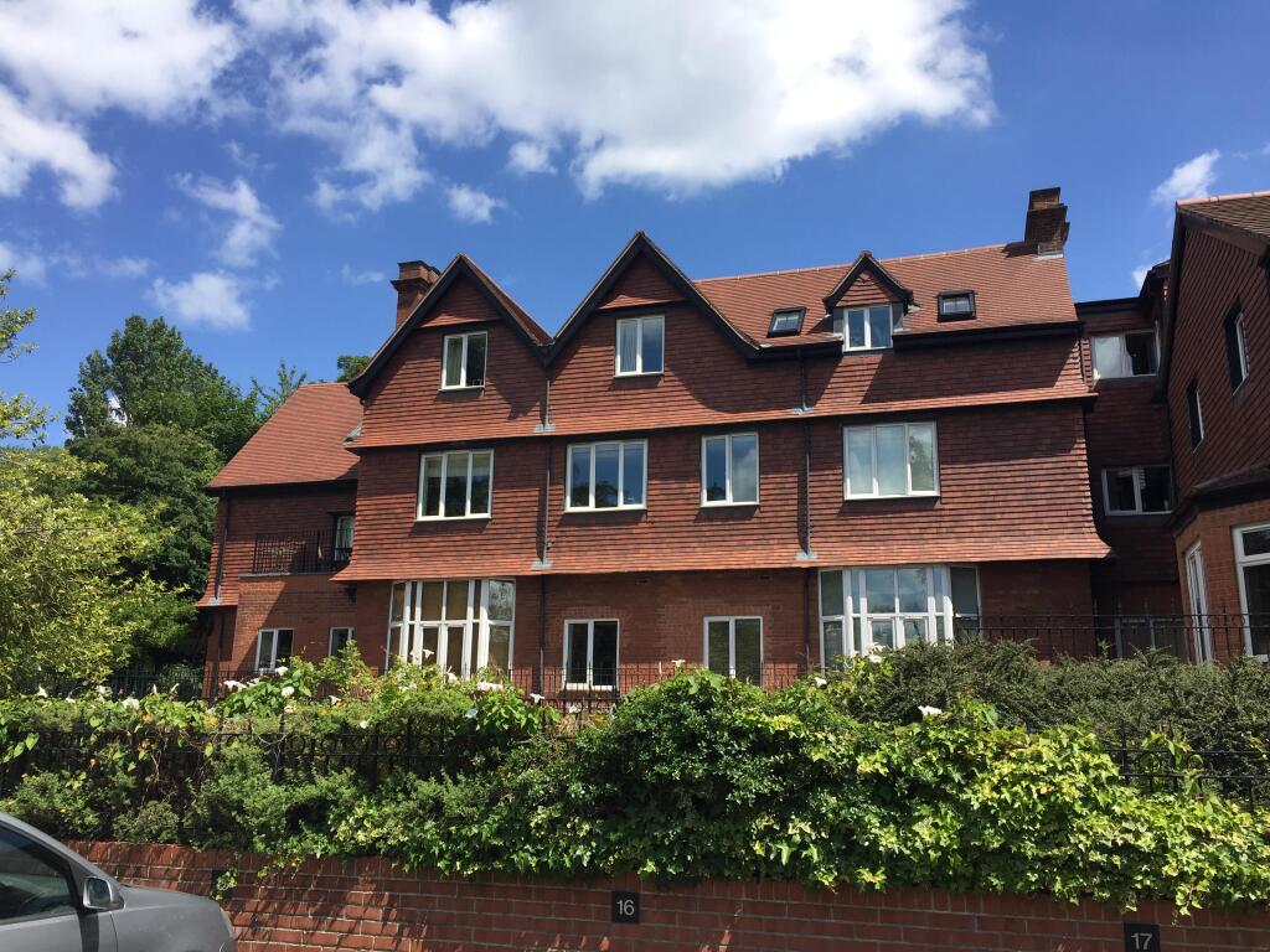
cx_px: 635
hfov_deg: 61.7
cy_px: 476
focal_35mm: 29
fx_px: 1064
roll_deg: -0.1
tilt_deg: +13.2
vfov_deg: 48.2
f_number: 2.2
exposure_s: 1/1412
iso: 32
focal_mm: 4.15
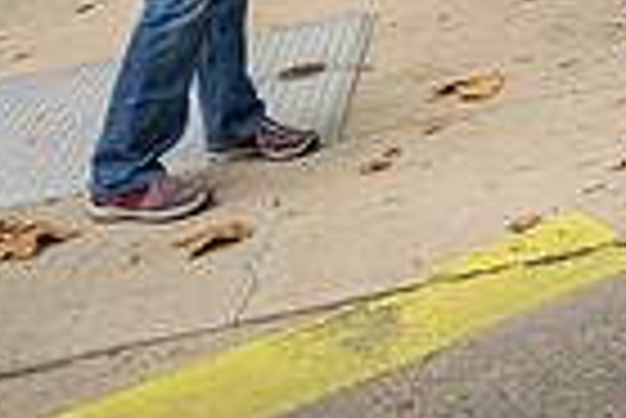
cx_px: 1054
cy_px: -362
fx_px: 1741
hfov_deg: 17.4
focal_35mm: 100
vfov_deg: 12.4
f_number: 4
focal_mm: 24
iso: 500
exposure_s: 1/1000
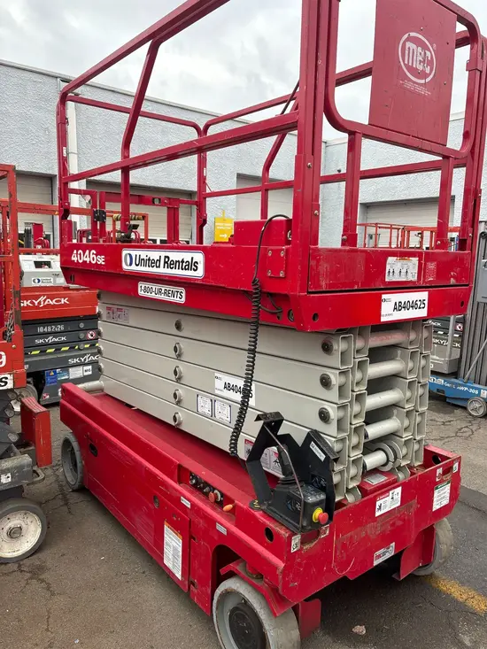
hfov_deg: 53.1
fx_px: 488
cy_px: 324
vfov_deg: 67.3
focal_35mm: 26
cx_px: 244
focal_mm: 5.96
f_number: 1.6
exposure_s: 1/217
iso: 40
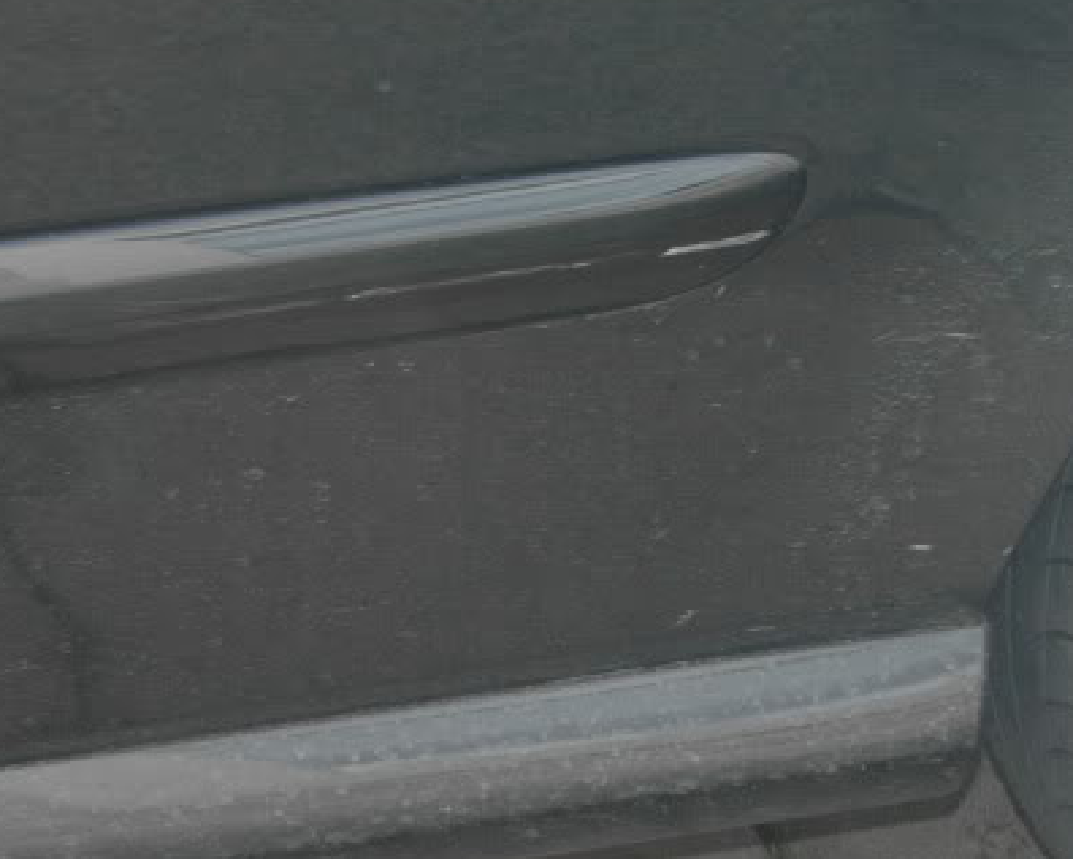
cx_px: 459
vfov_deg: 6.8
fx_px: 7211
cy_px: 310
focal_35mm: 227
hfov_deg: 8.5
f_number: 5.6
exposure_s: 1/60
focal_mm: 80
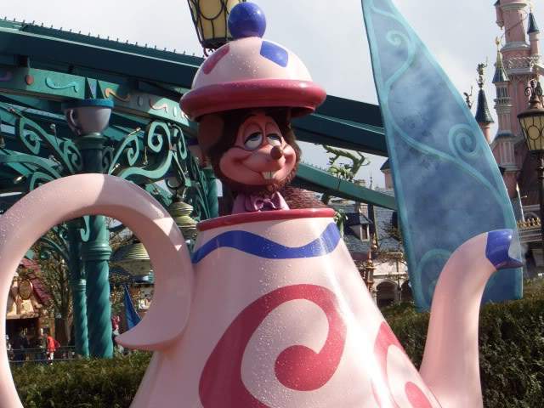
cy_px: 204
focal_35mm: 99
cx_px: 272
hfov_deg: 19.8
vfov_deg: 14.9
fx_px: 1556
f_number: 7.5
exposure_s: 1/160
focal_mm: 20.3
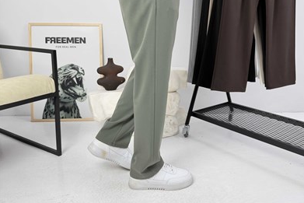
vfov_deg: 38.7
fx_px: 287
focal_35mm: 34
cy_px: 76
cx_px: 154
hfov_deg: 55.8
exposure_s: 1/118
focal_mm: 6.76
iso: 125
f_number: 1.78
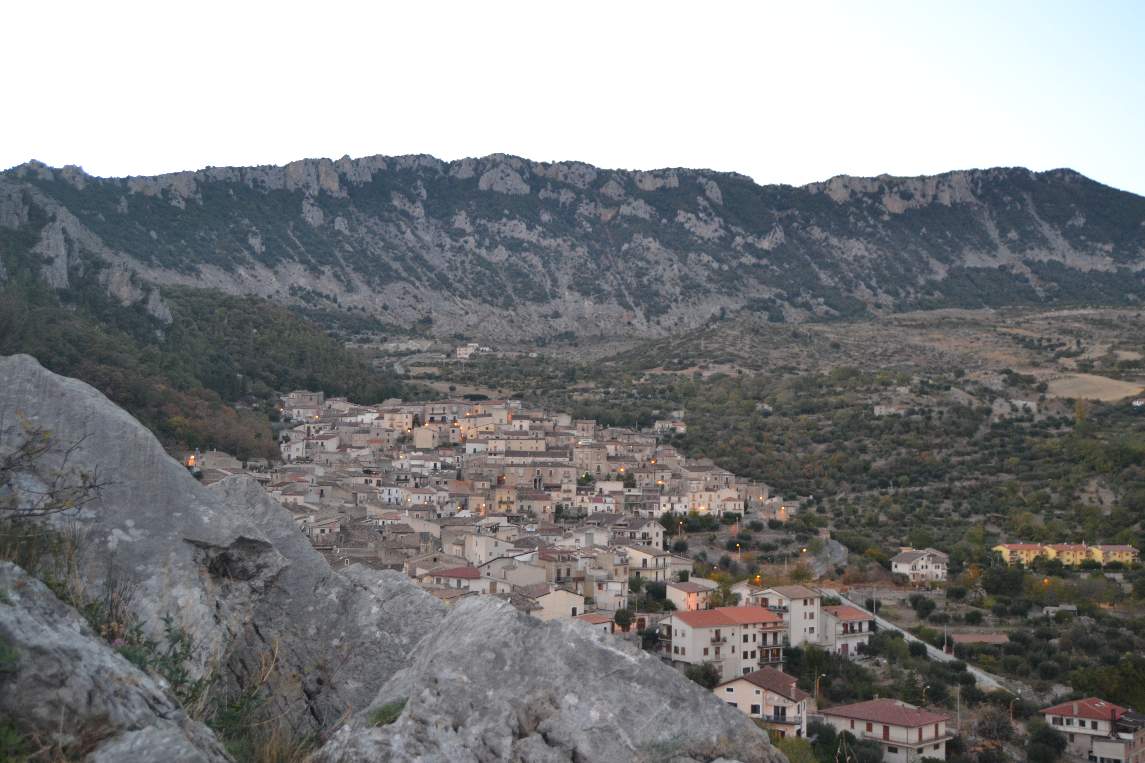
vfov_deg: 36.9
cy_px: 382
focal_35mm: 36
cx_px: 572
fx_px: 1145
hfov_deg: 53.1
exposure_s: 1/60
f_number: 3.8
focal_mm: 24
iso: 1100
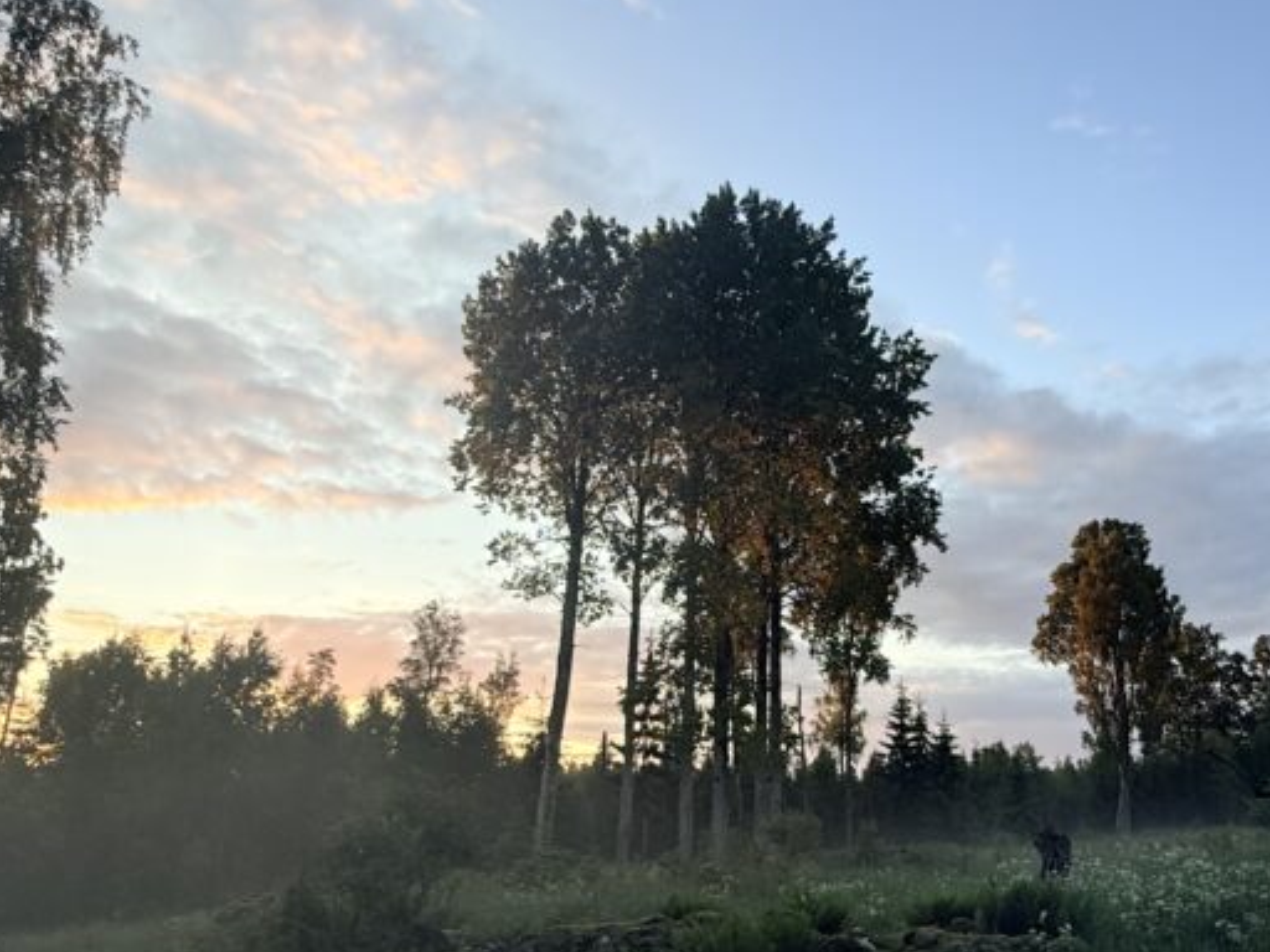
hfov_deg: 62.7
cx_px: 779
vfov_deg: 49.1
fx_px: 1027
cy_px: 615
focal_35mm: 28
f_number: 2.2
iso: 64
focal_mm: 2.22
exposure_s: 1/231
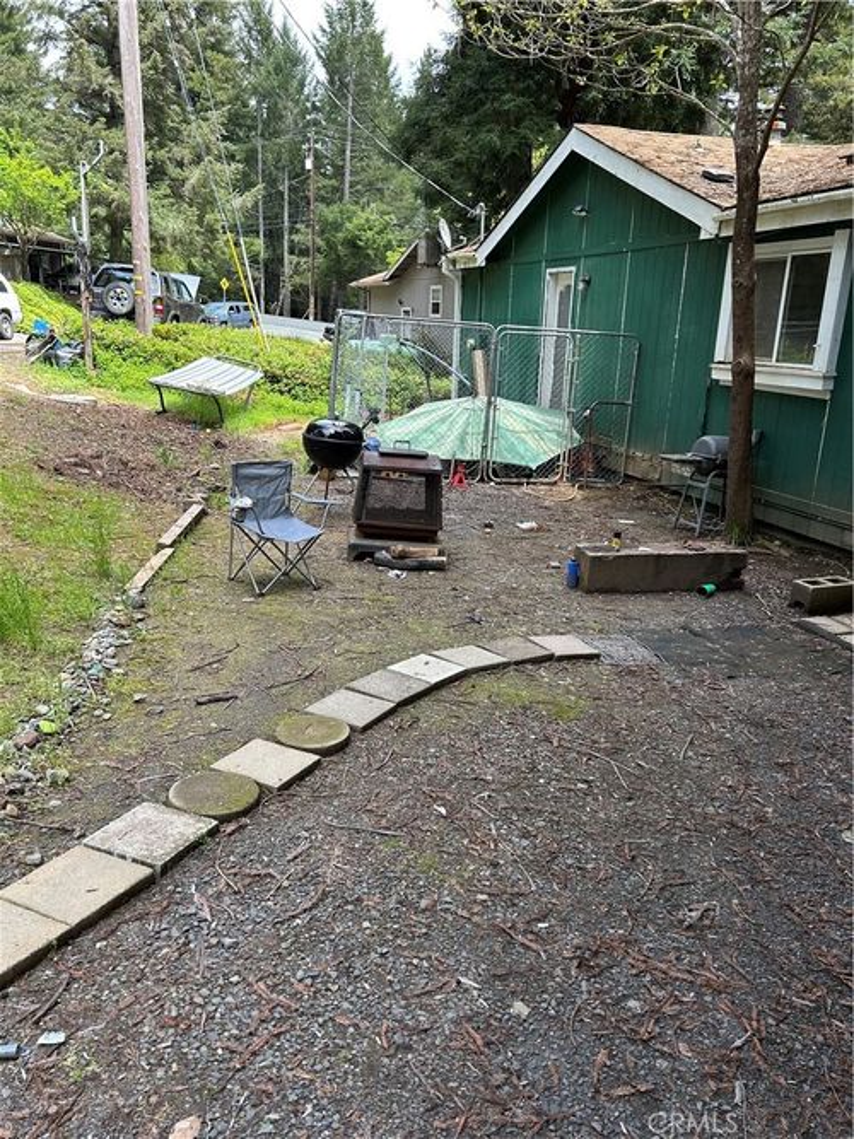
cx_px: 427
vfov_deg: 67.3
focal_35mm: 26
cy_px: 570
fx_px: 856
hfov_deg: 53.0
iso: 50
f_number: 1.5
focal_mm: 5.7
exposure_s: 1/539
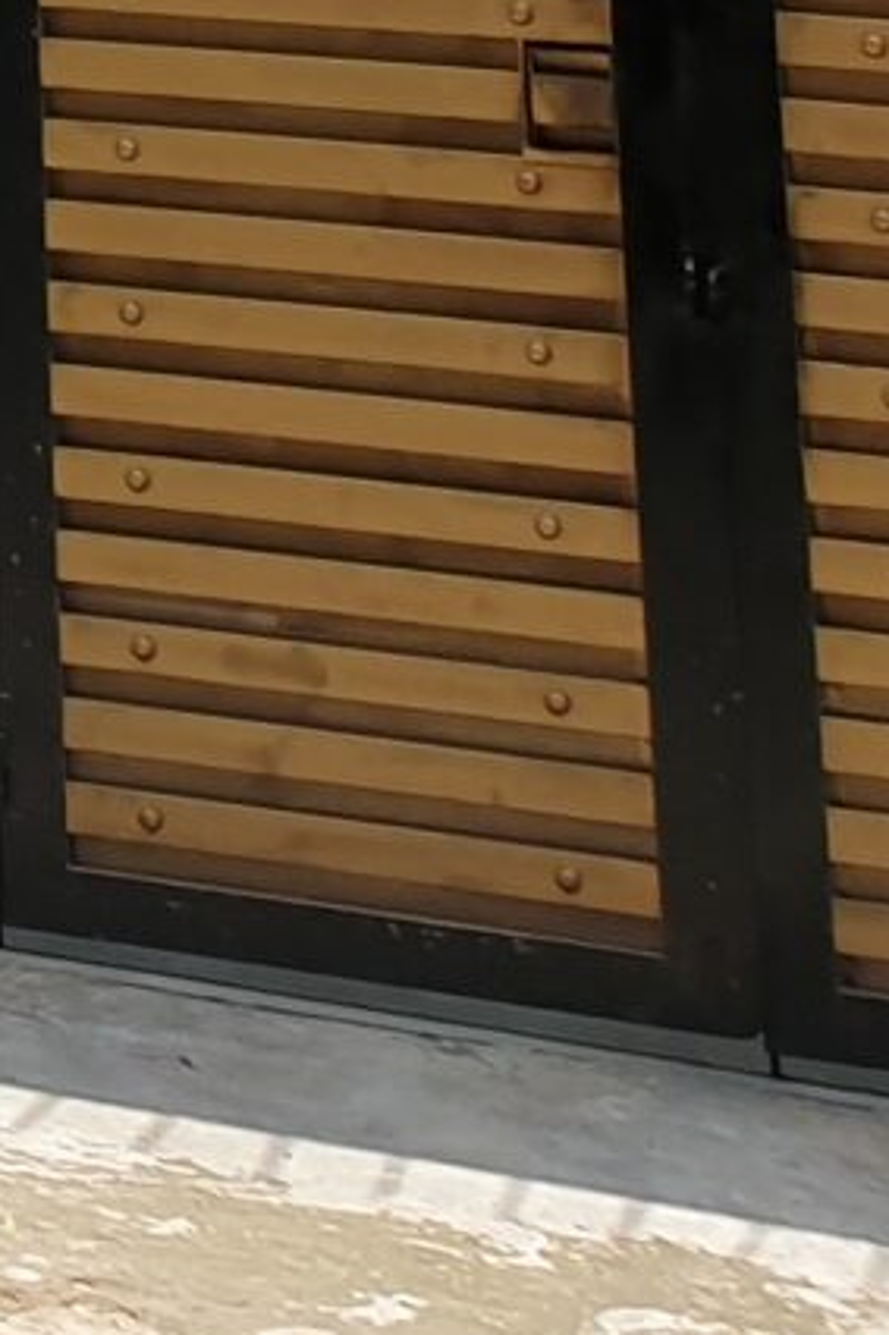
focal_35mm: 163
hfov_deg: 6.8
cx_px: -2472
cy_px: -1640
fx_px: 6042
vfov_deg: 11.0
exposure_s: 1/1056
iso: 50
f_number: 2.4
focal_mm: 4.3
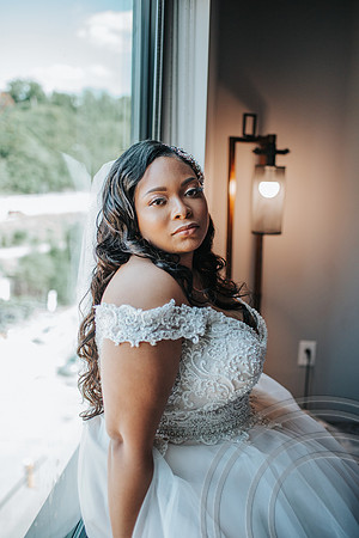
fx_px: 524
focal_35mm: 35
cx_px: 180
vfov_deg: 54.4
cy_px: 269
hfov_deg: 37.9
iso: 720
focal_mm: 35
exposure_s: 1/800
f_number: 2
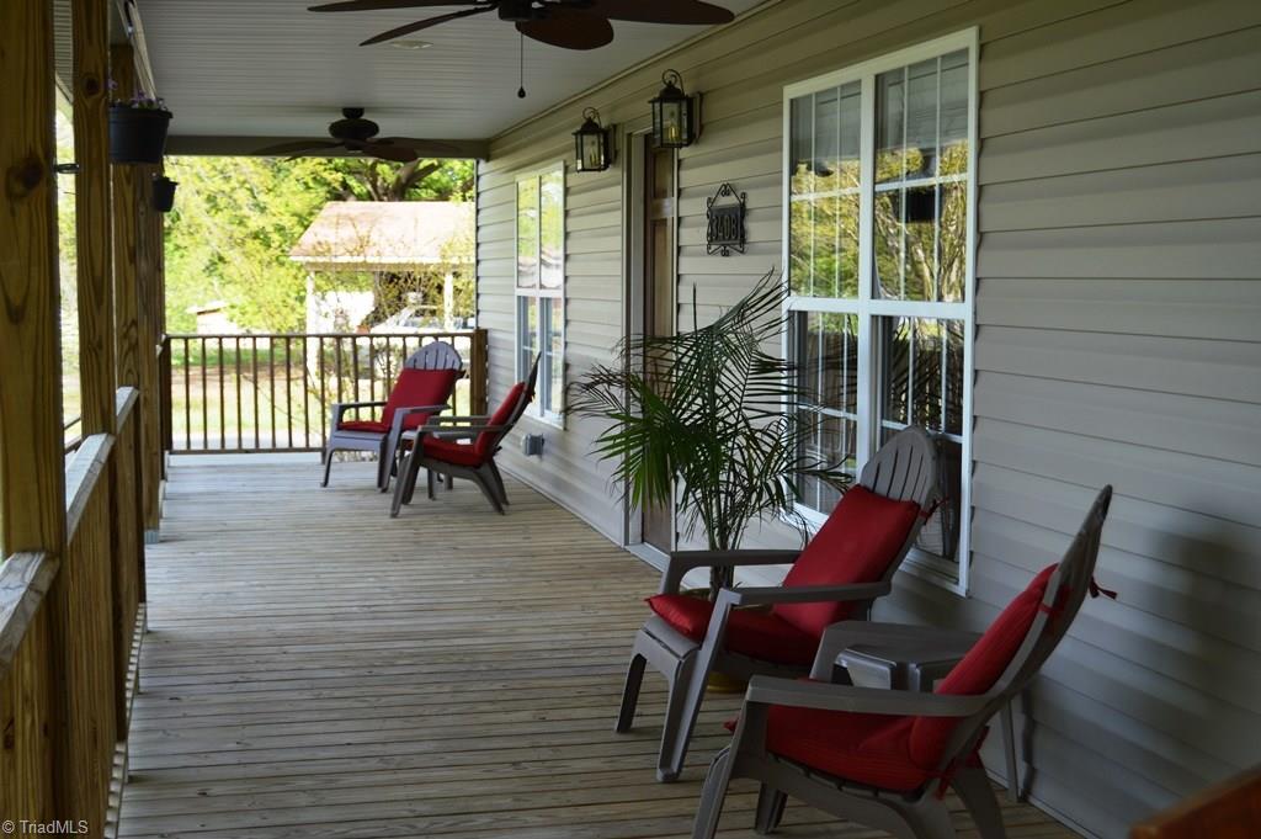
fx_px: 1680
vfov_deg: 28.0
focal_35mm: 48
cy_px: 420
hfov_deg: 41.1
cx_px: 630
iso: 140
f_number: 5.6
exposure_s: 1/125
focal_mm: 32
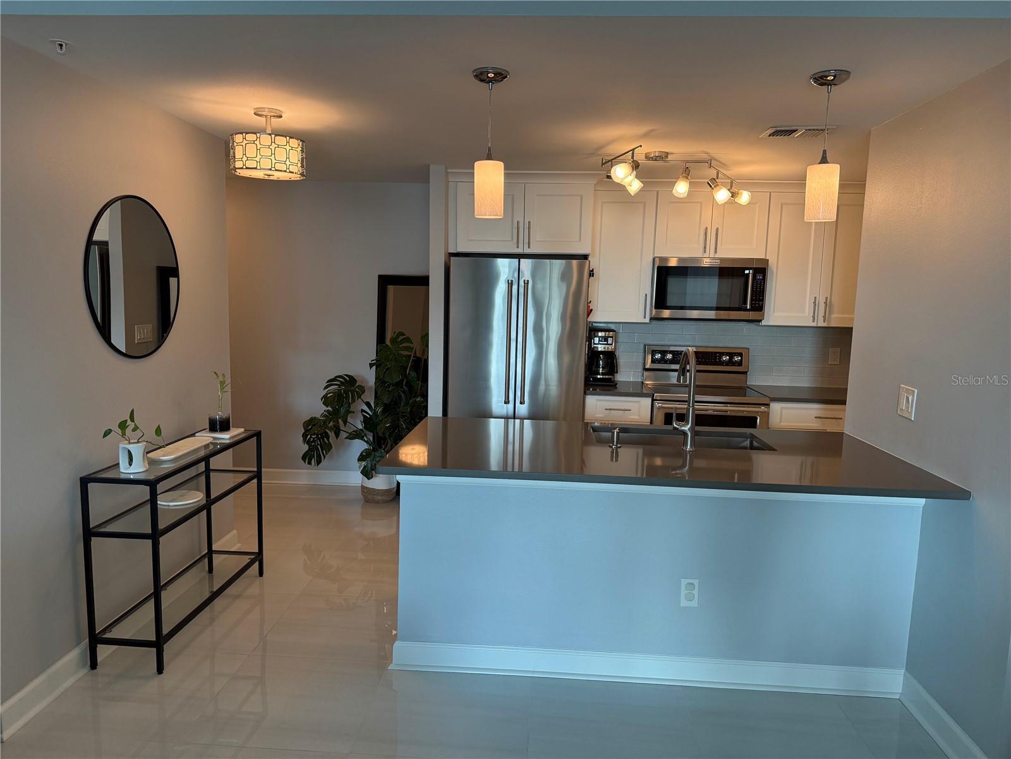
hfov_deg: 71.6
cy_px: 380
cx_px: 506
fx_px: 701
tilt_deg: -6.9
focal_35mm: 24
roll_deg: -1.6
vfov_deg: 56.8
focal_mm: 6.76
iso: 200
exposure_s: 1/187
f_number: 1.78
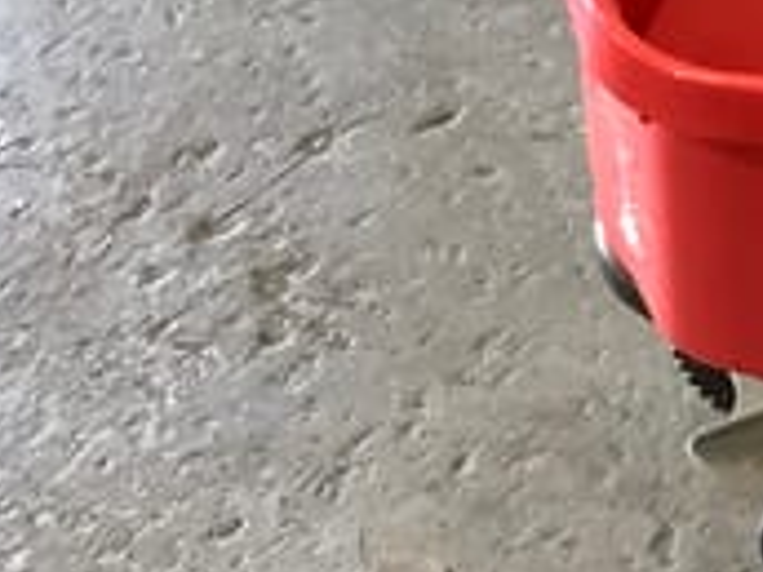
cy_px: 295
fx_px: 1984
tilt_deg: -43.7
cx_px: 1038
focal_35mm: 90
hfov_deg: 19.7
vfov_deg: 16.4
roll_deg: +13.9
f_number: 2.4
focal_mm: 3.3
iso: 400
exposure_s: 1/50
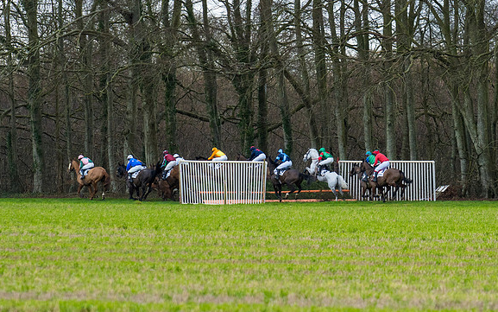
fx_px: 6259
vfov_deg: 2.9
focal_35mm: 461
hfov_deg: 4.6
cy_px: 132
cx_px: 316
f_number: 2.8
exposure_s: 1/2000
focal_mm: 200
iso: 800
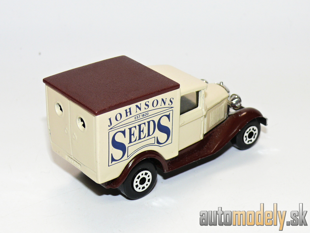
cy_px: 116
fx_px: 779
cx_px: 155
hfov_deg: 22.5
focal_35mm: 87
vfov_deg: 17.0
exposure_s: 1/30
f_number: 4
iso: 100
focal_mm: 12.3
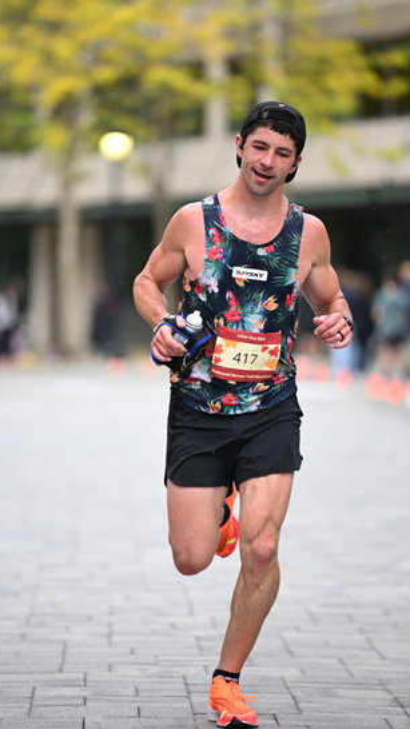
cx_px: 204
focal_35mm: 211
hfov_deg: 5.8
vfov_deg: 10.2
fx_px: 4079
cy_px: 363
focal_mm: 200
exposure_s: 1/1250
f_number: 2.8
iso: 1250
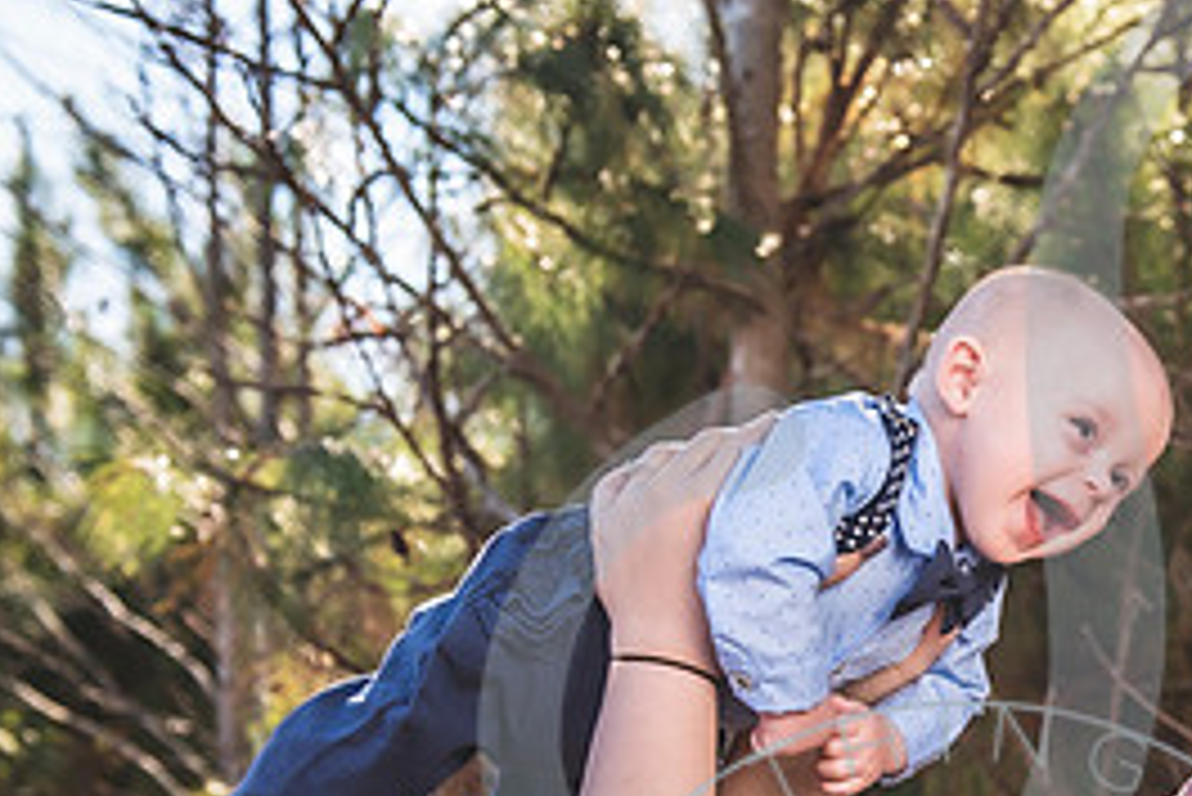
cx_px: 1192
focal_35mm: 92
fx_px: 3048
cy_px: 785
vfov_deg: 14.7
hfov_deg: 21.4
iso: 100
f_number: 4
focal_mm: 42
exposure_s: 1/250
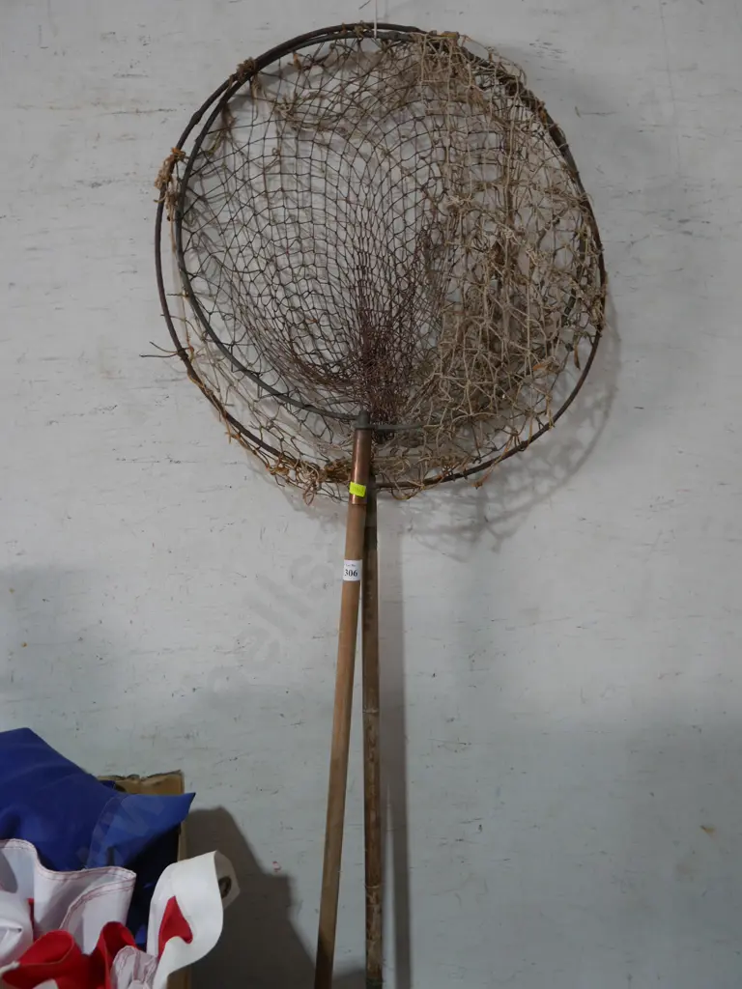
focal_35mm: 32
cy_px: 494
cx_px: 371
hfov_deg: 44.2
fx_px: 915
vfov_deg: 56.8
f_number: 3.6
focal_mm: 16
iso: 400
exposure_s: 1/60
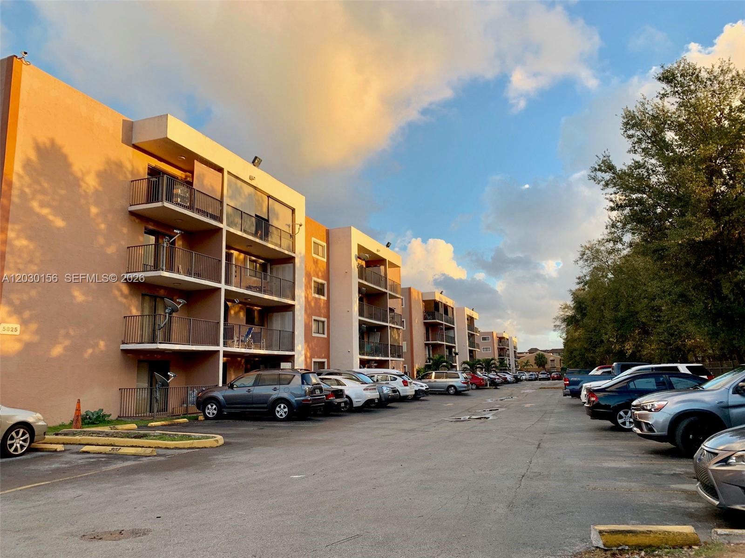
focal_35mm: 26
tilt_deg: +10.7
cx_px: 372
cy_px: 279
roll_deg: +0.5
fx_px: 560
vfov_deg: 53.1
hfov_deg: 67.3
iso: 25
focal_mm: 4.25
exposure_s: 1/450
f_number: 1.8
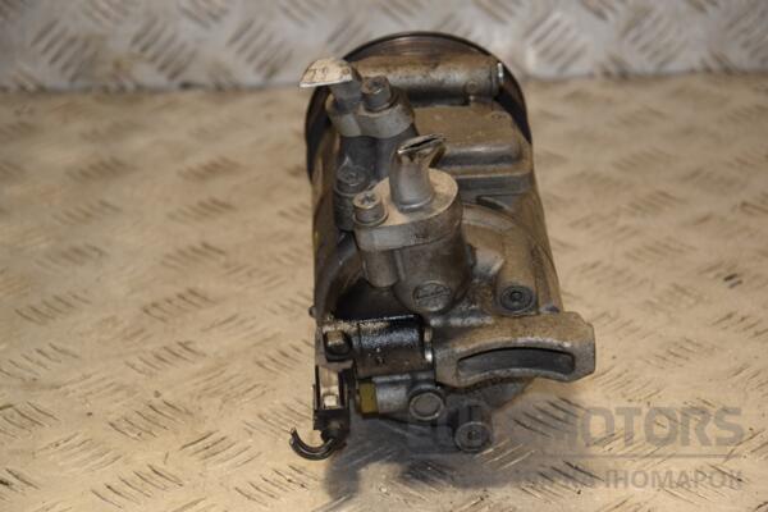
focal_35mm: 128
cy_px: 256
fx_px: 2720
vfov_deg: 10.8
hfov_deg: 16.1
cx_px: 384
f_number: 6.3
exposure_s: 1/200
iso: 800
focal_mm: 85
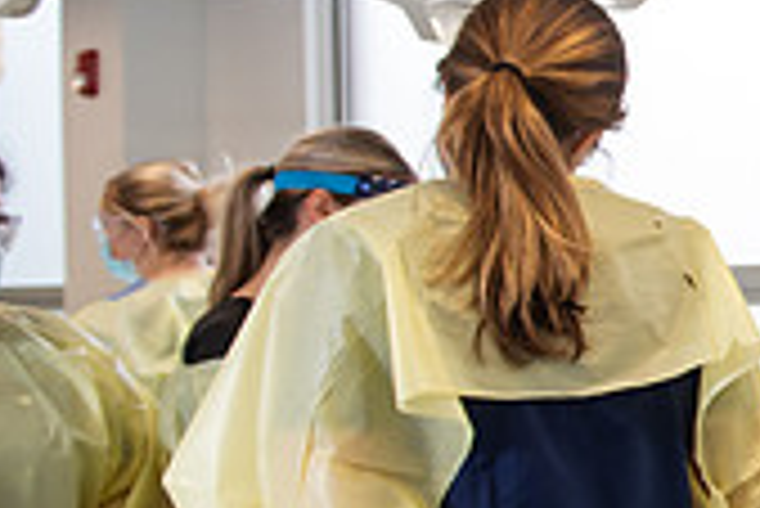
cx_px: 1295
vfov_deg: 15.4
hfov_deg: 18.7
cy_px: 344
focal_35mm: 89
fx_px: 1880
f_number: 4
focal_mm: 26
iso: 500
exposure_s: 1/200
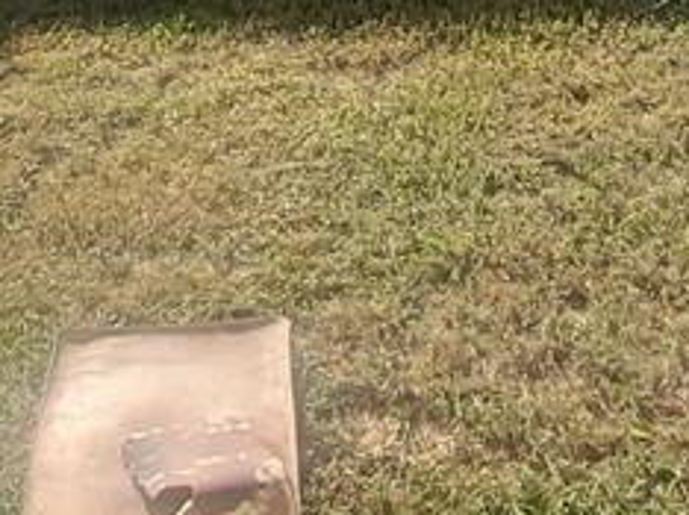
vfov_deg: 15.4
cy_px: -238
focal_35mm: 89
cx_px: 377
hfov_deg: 22.0
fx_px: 1770
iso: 50
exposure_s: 1/775
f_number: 2.2
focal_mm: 1.8
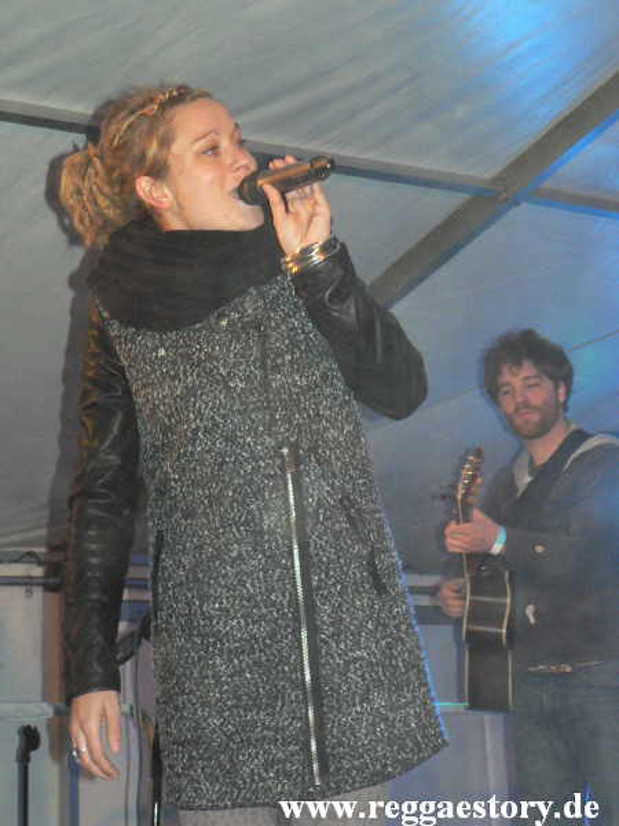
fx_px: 1645
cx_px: 310
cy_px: 413
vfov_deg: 28.2
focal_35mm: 69
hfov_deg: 21.3
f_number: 3.2
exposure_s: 1/60
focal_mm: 11.8
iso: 400
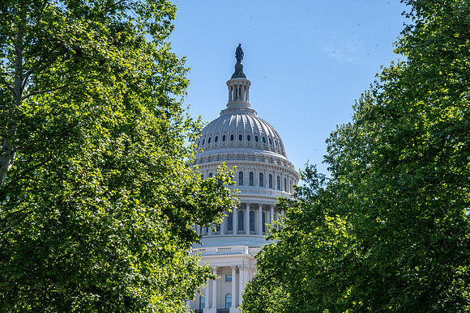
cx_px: 235
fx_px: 979
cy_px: 156
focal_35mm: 75
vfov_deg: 18.2
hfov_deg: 27.0
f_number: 18
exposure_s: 1/125
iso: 140
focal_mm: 50
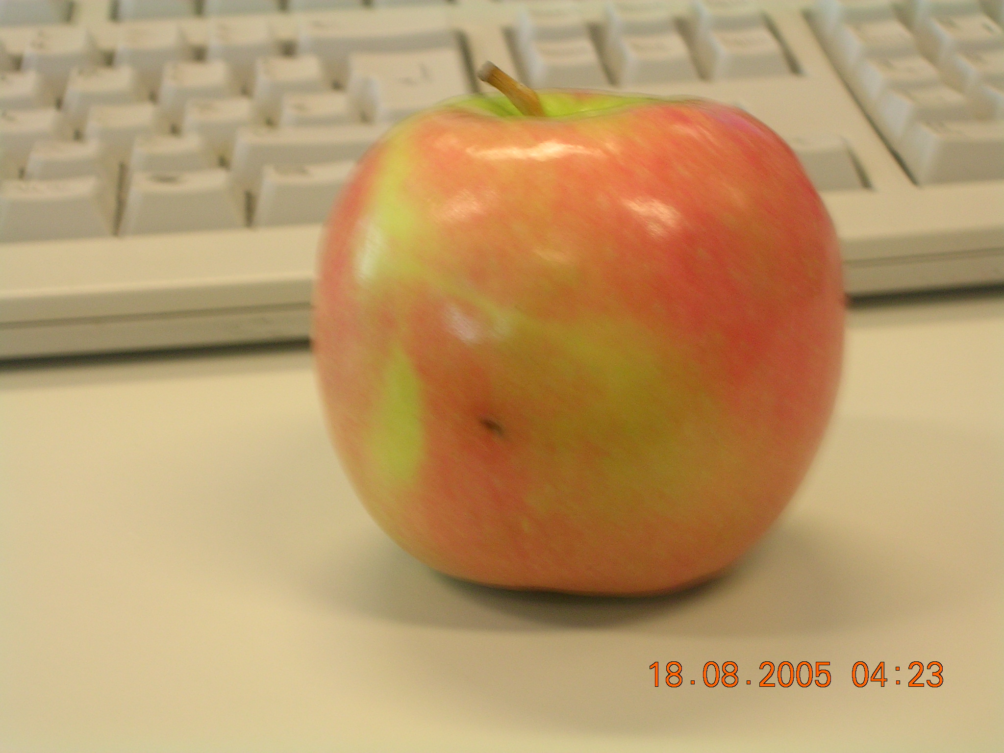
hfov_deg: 22.8
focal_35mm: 86
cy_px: 376
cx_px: 502
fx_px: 2494
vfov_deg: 17.2
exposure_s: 1/6.3
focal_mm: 13
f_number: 4.1
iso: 63
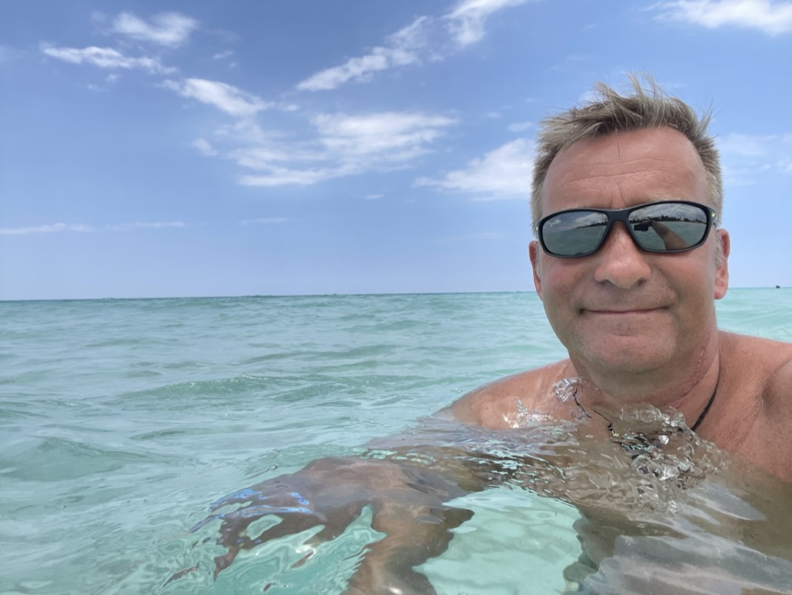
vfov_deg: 58.9
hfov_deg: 73.9
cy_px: 298
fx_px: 526
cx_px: 396
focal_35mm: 23
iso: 25
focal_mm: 2.71
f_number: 2.2
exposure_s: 1/885
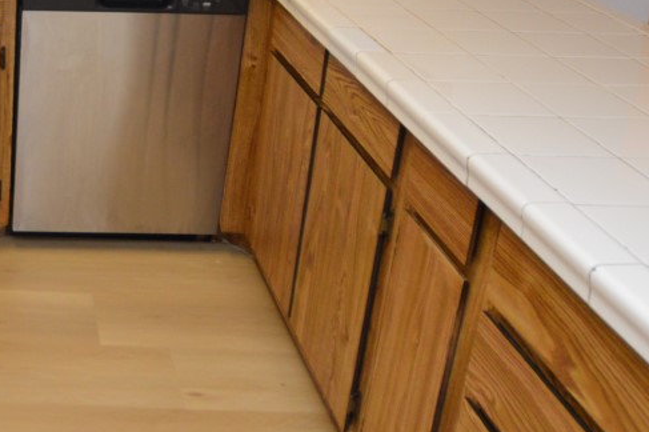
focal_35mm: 50
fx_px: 901
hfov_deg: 34.4
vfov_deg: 26.1
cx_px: -60
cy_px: 45
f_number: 3.5
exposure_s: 1/60
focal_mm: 10
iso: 500
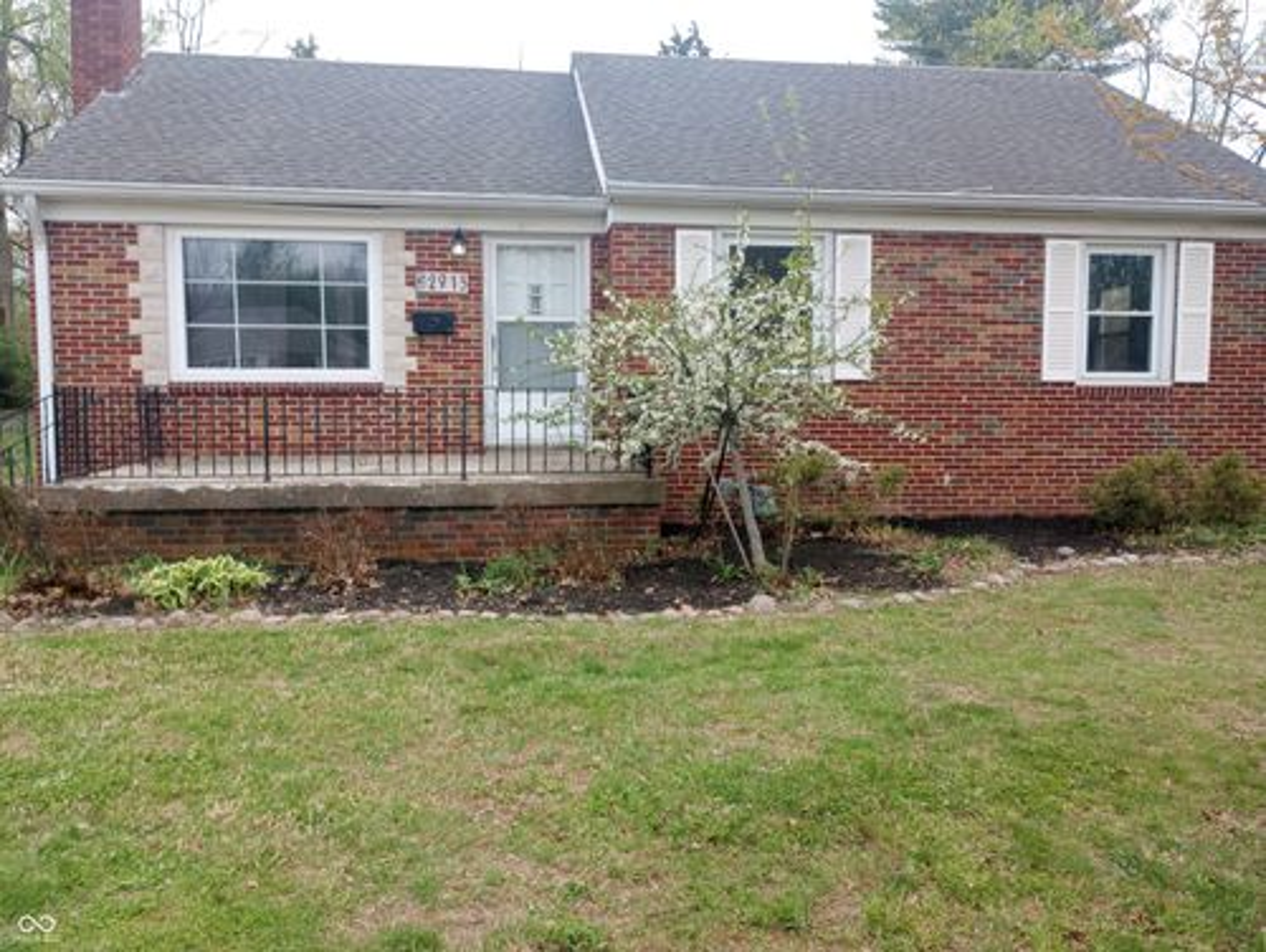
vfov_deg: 49.8
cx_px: 633
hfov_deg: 63.4
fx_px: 1025
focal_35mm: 28
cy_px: 476
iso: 114
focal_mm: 4.27
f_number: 1.8
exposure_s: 1/195
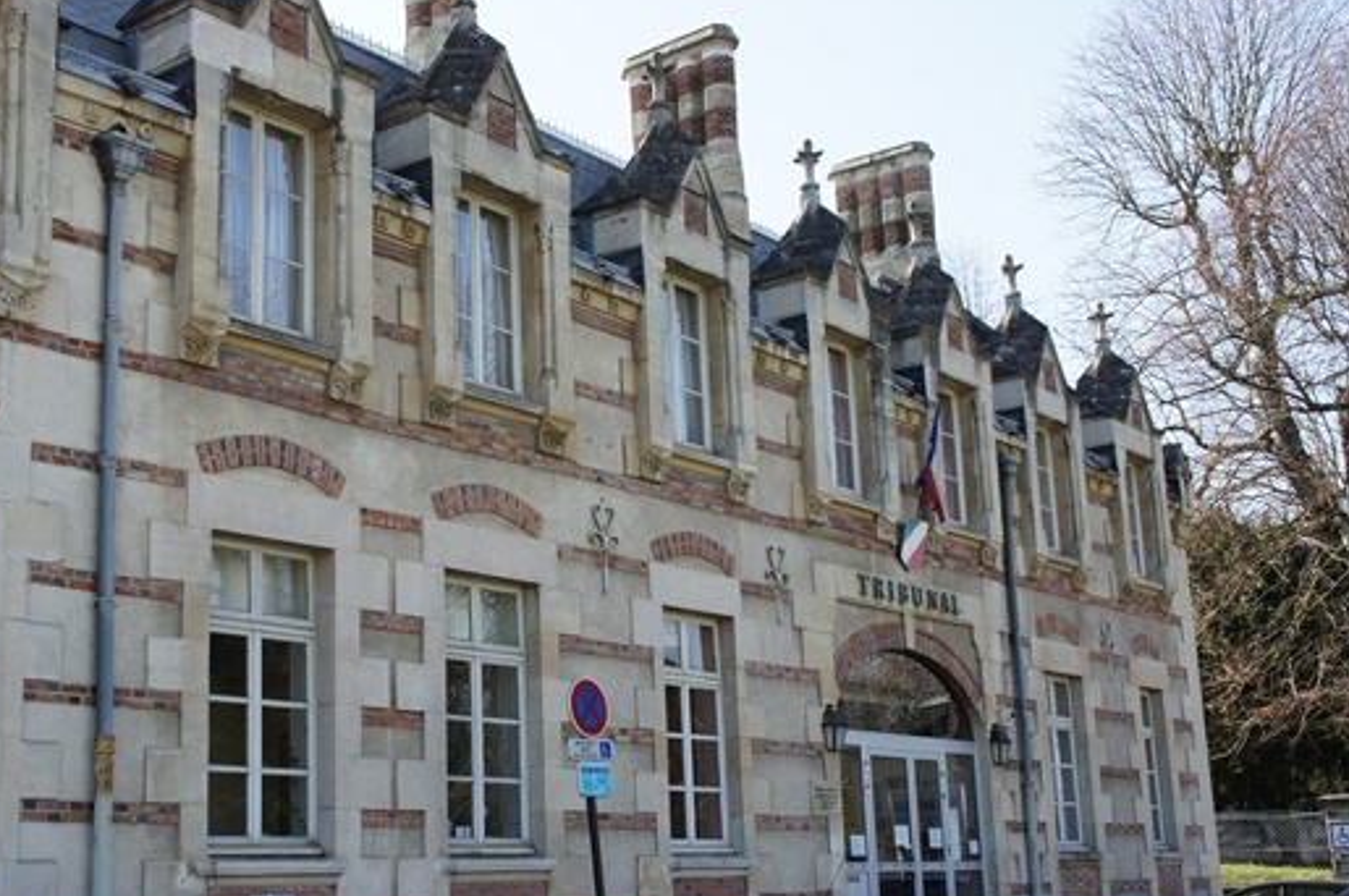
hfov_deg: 42.0
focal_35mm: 47
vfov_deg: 28.8
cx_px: 513
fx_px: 1745
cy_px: 520
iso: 800
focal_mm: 25
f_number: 11
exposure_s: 1/250
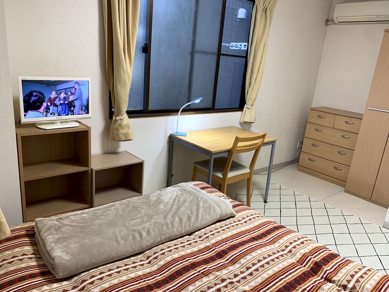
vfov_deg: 53.1
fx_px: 292
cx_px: 194
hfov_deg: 67.3
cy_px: 146
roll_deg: -4.8
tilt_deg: -17.4
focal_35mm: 26
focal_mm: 4.25
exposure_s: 1/50
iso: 100
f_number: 1.8
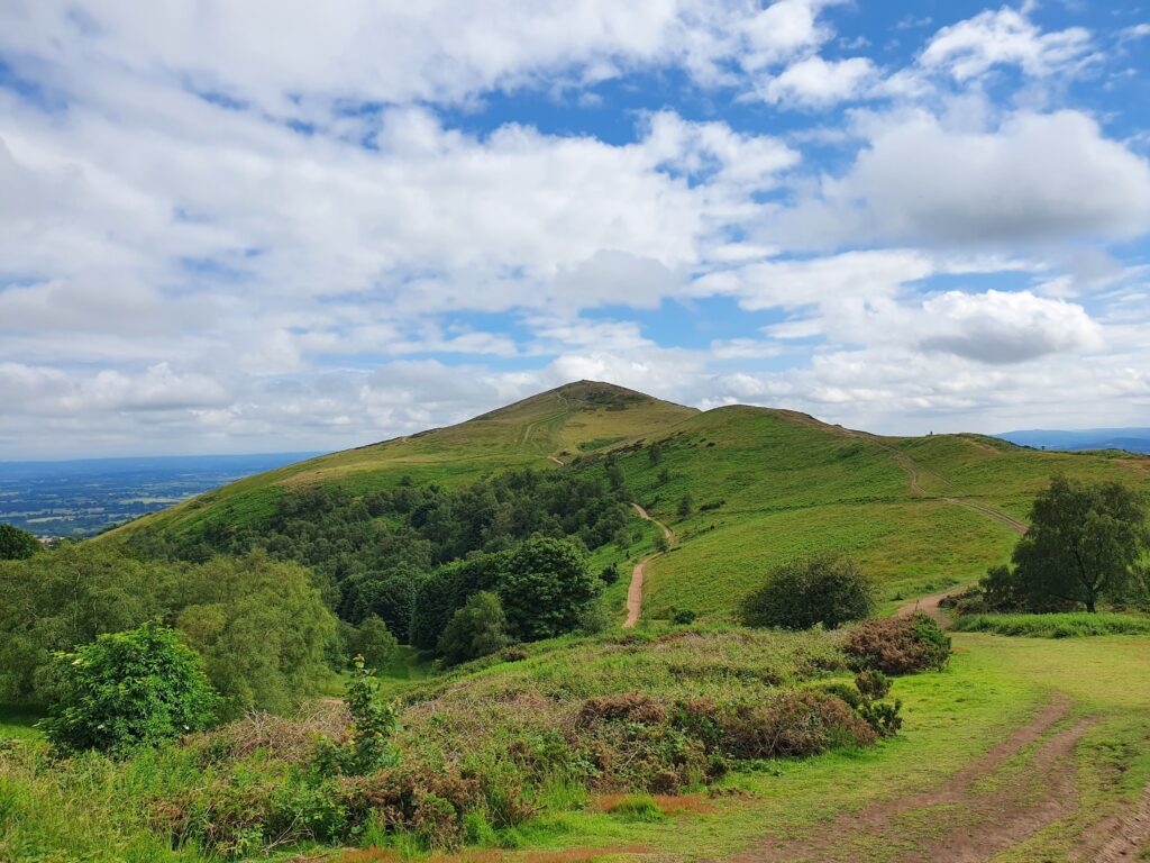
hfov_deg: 67.3
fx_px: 864
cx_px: 575
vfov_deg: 53.1
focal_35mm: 26
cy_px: 432
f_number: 2.4
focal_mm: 4.32
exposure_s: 1/2168
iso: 50
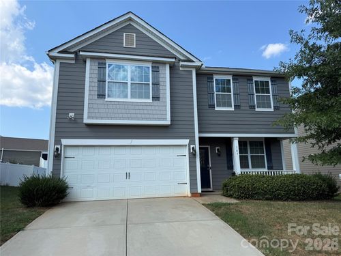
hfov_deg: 71.6
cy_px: 128
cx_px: 170
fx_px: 236
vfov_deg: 56.8
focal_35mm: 24
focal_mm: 6.76
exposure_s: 1/2611
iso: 80
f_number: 1.78
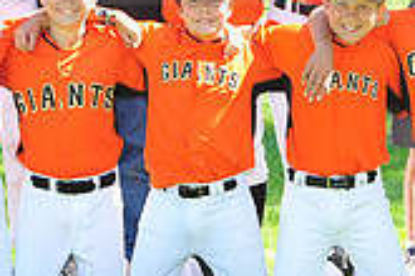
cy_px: -70
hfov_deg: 7.3
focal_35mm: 281
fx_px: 3239
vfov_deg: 4.9
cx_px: 0
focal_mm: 80
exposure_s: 1/125
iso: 200
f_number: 7.1
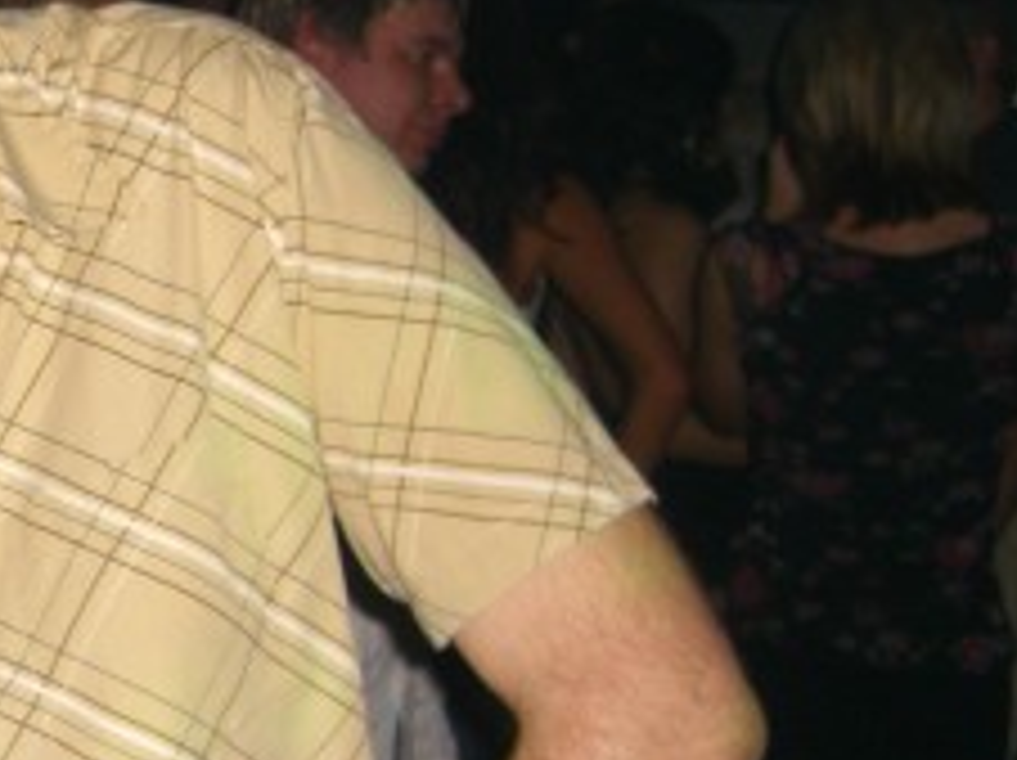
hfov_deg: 18.2
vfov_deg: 14.6
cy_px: 355
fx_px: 2964
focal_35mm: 101
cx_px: -279
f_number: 2.8
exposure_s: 1/60
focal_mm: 7.9
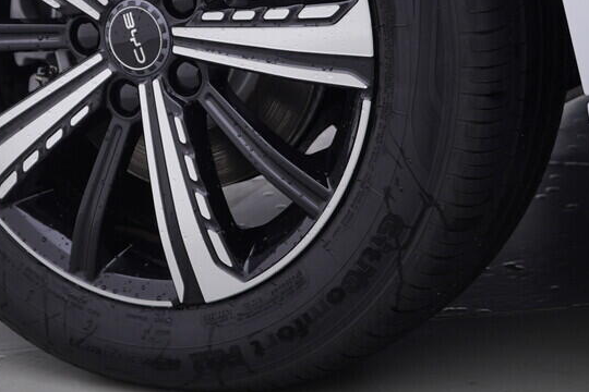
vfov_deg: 14.1
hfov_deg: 21.2
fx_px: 1571
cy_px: 14
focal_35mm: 96
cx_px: 211
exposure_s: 1/80
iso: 125
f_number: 4
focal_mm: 24
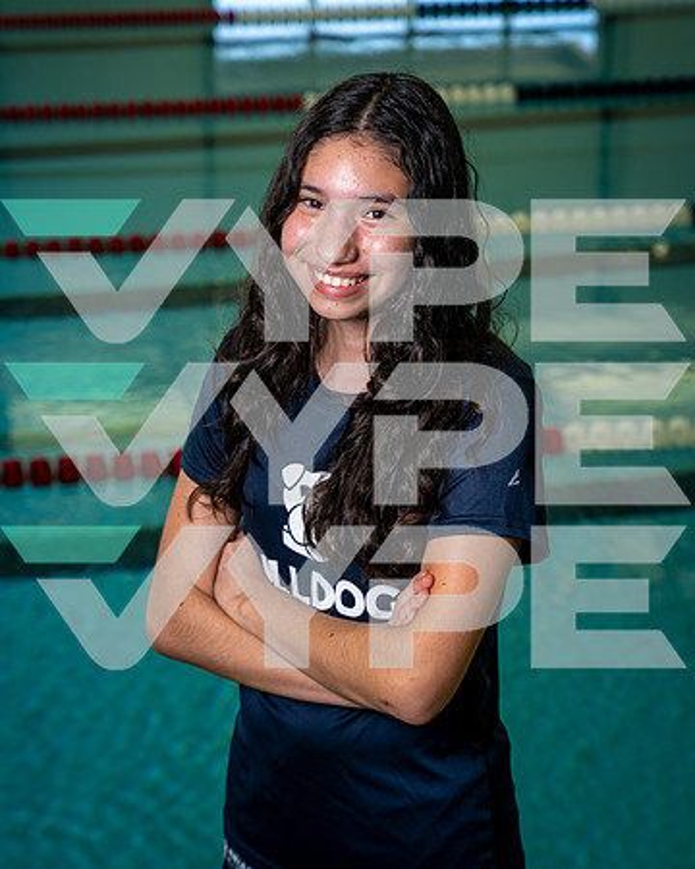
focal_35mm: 99
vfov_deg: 19.5
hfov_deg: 15.6
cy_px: 434
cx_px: 295
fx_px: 2534
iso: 200
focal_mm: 70
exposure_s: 1/250
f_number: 4.5
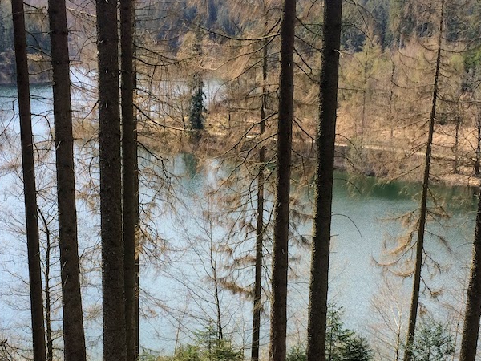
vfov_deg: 25.0
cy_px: 268
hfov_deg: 33.2
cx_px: 241
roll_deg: +0.1
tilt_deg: -15.4
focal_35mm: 58
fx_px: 806
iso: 32
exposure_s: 1/612
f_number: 2.2
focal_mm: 4.15
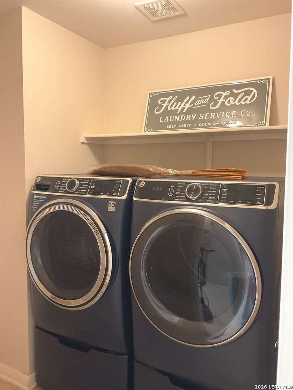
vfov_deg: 61.7
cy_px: 195
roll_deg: -0.8
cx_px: 146
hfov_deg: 48.2
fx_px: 327
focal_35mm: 29
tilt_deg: -6.2
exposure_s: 1/30
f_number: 1.8
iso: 320
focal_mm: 3
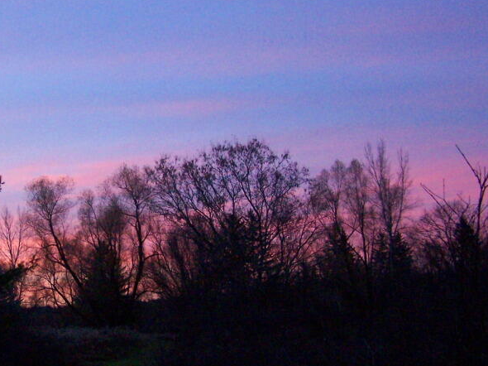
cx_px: 85
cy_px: 193
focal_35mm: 66
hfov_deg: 28.7
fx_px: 930
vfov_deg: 22.2
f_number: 2.8
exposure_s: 1/60
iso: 400
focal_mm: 6.3
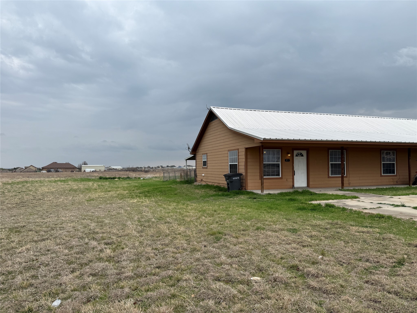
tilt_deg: +3.1
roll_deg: +0.7
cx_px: 208
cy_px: 156
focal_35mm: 24
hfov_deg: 71.6
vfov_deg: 56.8
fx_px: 289
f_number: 1.78
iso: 80
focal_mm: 6.76
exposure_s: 1/2370
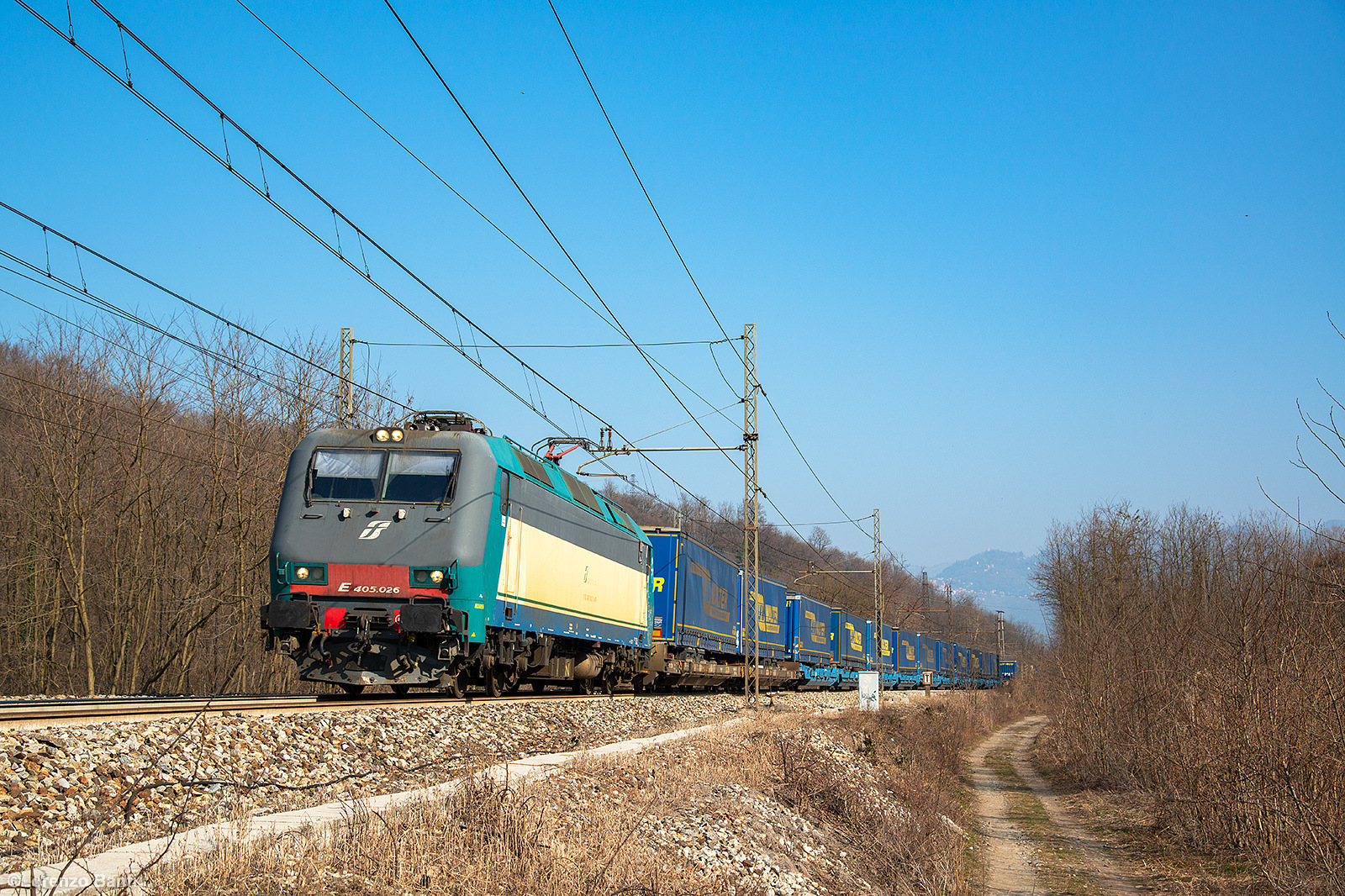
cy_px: 448
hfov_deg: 39.6
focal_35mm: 50
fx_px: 1868
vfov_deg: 27.0
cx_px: 672
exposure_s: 1/640
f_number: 7.1
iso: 250
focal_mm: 50
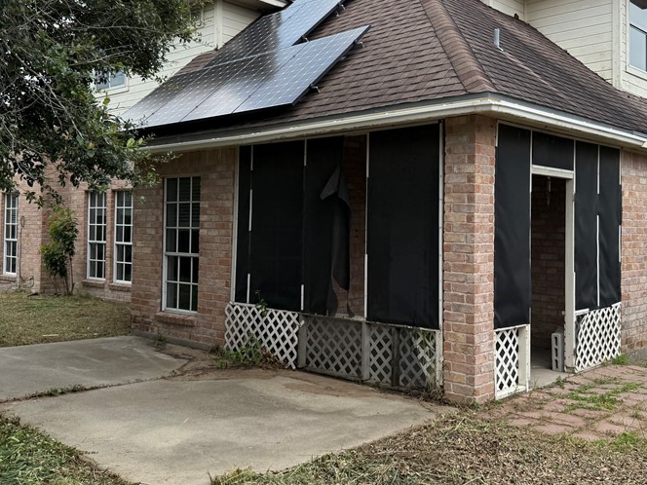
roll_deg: -0.6
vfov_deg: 38.6
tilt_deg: +2.7
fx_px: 692
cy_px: 204
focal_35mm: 37
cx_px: 356
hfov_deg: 50.1
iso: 80
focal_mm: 6.76
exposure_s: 1/3759
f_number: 1.78
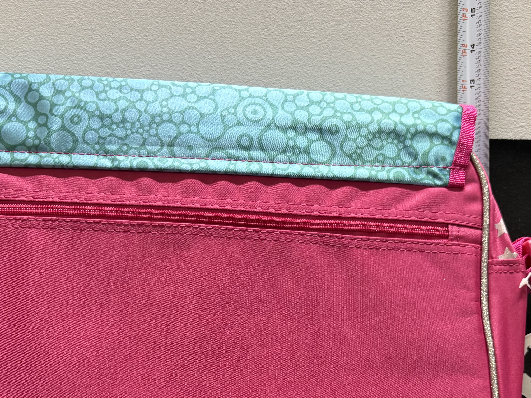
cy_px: 313
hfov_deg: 42.0
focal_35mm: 45
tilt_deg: -1.3
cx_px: 241
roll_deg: +0.3
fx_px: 690
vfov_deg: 31.4
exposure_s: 1/60
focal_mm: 5.96
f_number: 1.6
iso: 160
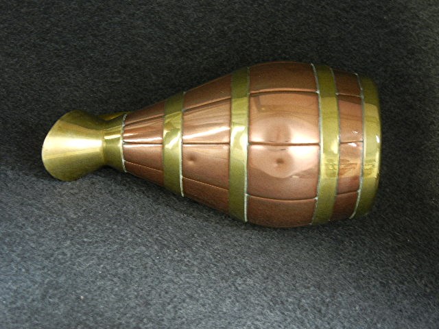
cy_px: 164
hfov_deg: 36.8
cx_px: 220
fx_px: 659
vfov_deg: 28.0
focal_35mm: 52
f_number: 3.9
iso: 200
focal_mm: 9.3
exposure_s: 1/1.7
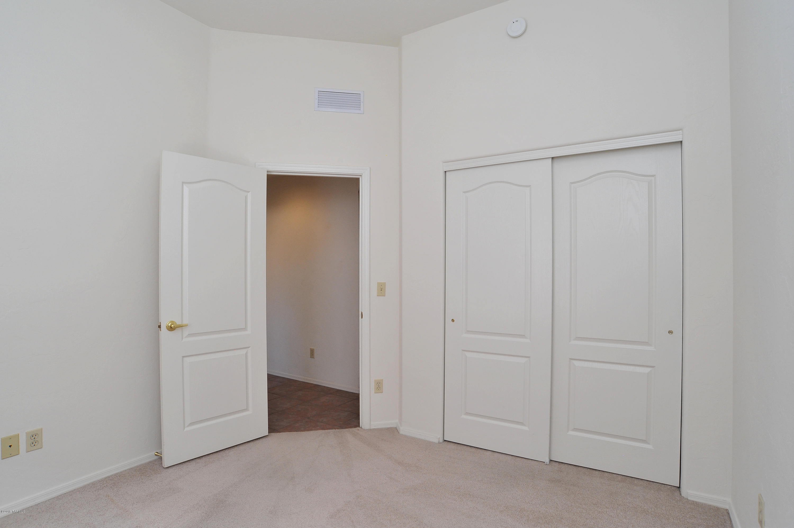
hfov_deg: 90.0
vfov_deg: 67.3
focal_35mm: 18
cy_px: 264
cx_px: 397
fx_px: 397
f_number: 10
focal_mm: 18
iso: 1000
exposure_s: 1/30
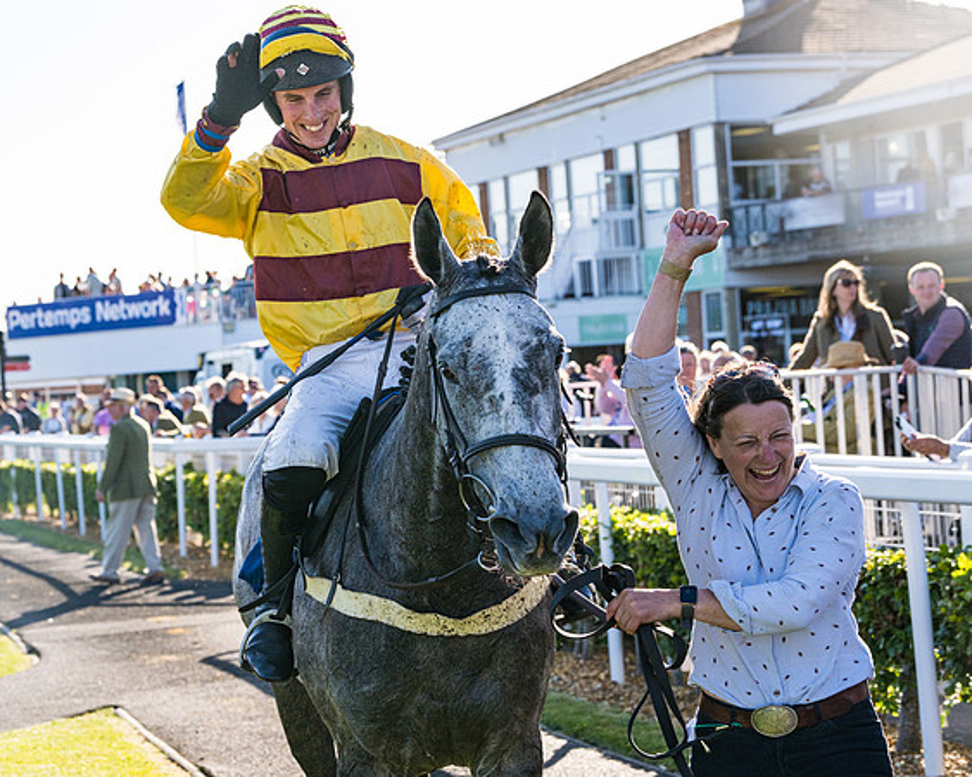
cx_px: 374
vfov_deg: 15.5
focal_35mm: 99
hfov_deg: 19.3
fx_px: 2857
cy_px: 398
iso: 200
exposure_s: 1/1250
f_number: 7.1
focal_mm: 86
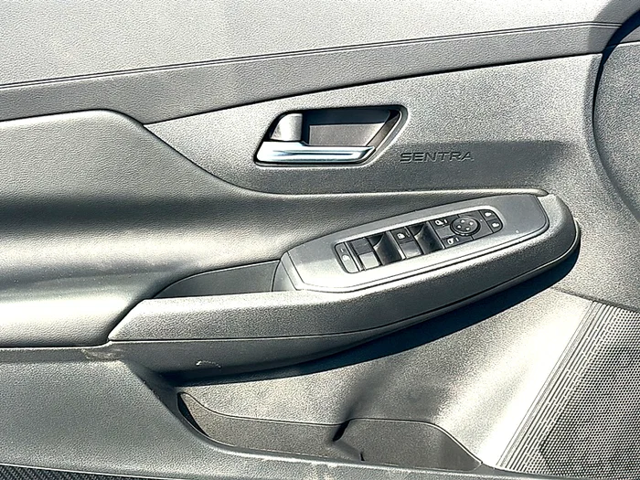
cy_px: 240
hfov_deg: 29.0
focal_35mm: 67
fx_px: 1239
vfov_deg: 21.9
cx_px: 320
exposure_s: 1/700
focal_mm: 6.86
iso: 64
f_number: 1.78
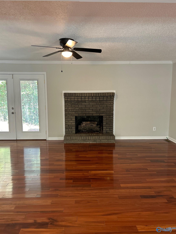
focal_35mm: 26
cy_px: 117
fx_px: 176
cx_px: 88
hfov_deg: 53.1
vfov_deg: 67.3
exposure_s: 1/60
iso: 160
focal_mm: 5.7
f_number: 1.5
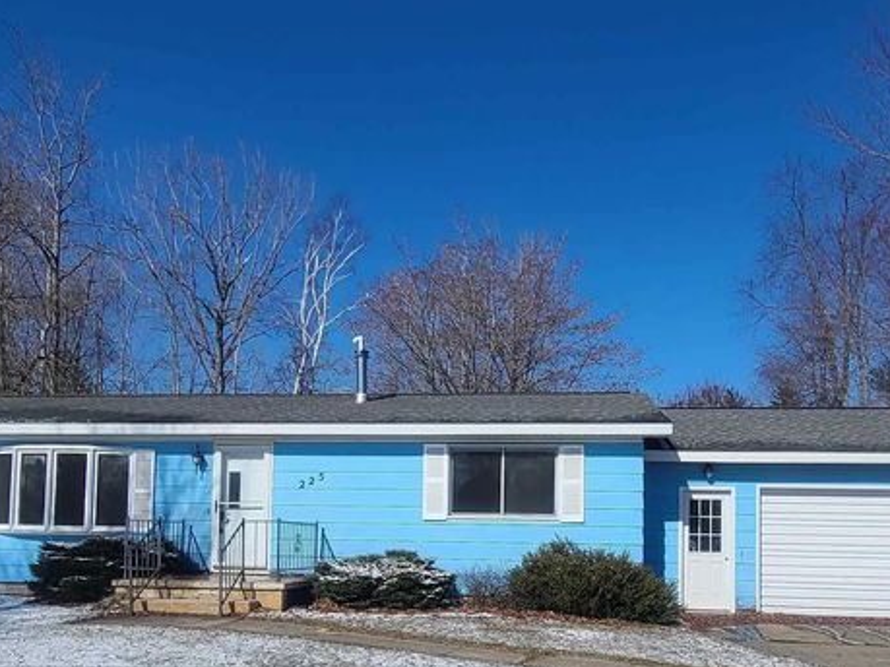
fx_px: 745
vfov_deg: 46.6
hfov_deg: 61.6
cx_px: 475
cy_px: 492
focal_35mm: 29
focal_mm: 2.2
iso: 50
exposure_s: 1/3143
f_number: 2.2
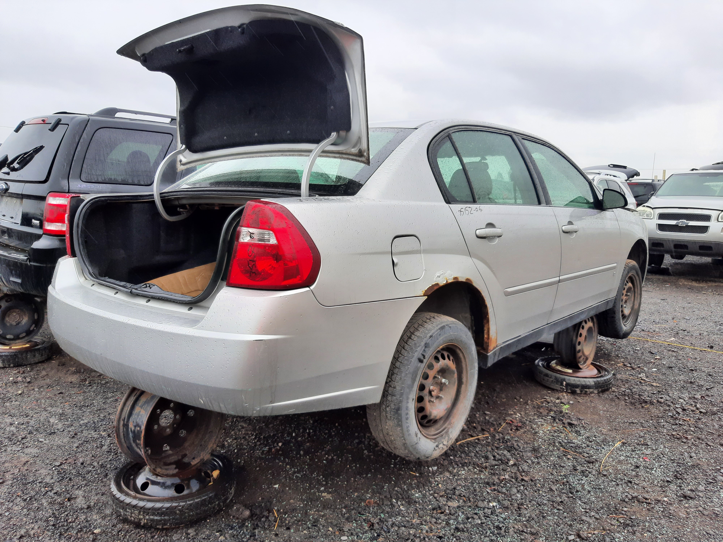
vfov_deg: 53.1
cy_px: 271
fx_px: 543
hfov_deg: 67.3
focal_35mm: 26
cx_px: 362
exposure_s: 1/158
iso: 40
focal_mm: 3.92
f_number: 1.7
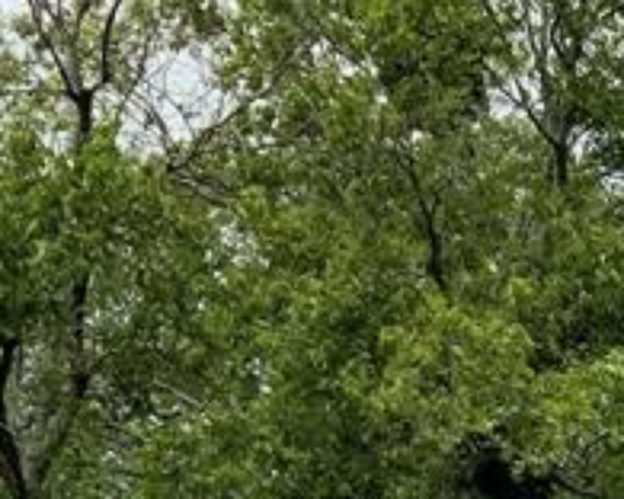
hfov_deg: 11.9
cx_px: 1146
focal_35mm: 149
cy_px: 1062
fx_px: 2752
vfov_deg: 9.5
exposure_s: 1/1412
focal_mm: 3
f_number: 1.8
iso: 16
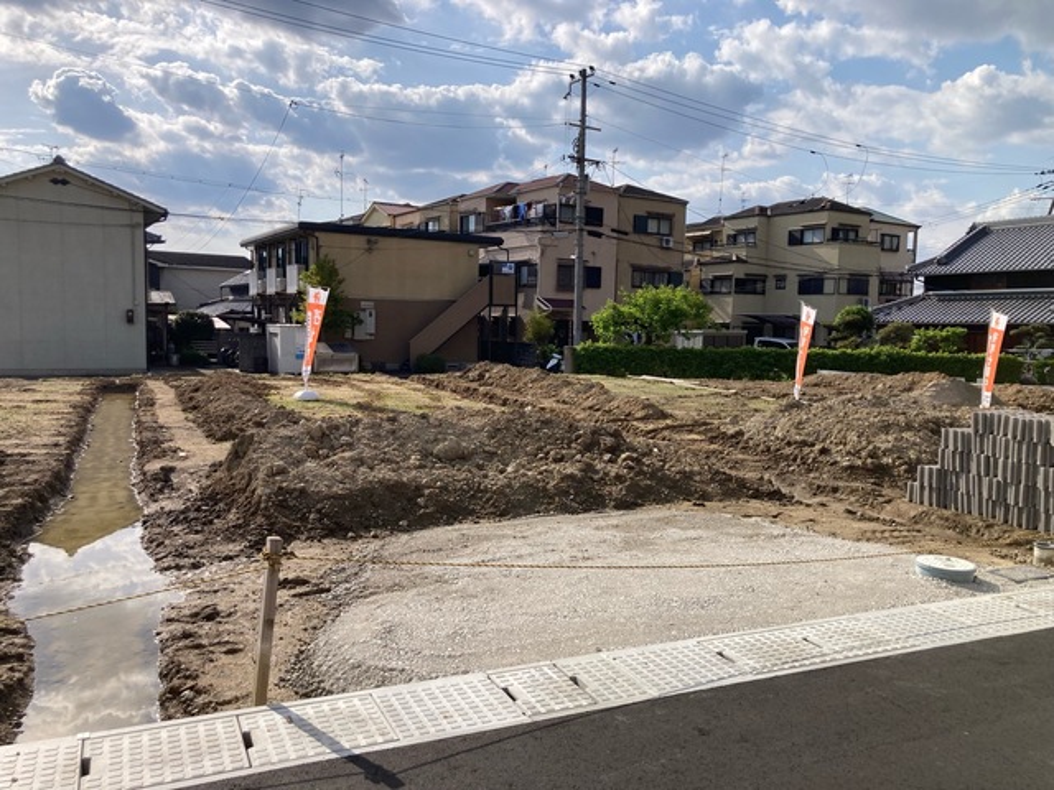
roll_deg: -2.1
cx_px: 527
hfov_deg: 63.4
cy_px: 395
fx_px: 853
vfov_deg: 49.7
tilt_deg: -4.3
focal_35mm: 28
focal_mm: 3.99
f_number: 1.8
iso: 25
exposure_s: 1/3040
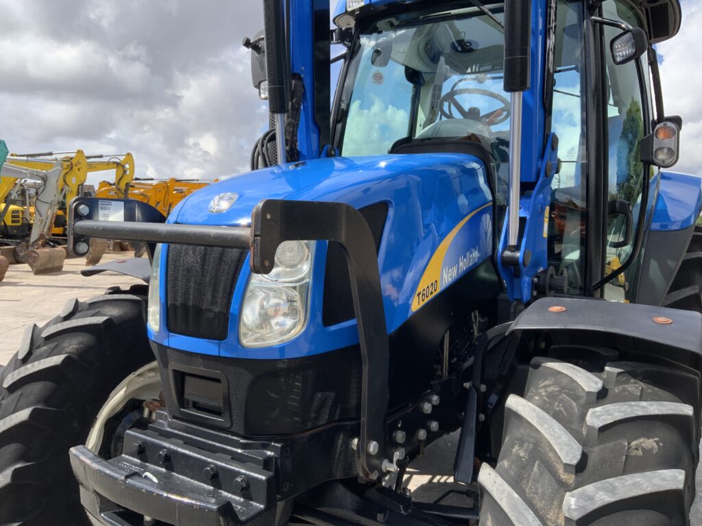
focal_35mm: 29
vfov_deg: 48.2
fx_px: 588
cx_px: 351
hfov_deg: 61.7
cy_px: 263
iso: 16
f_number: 1.8
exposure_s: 1/1098
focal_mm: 3
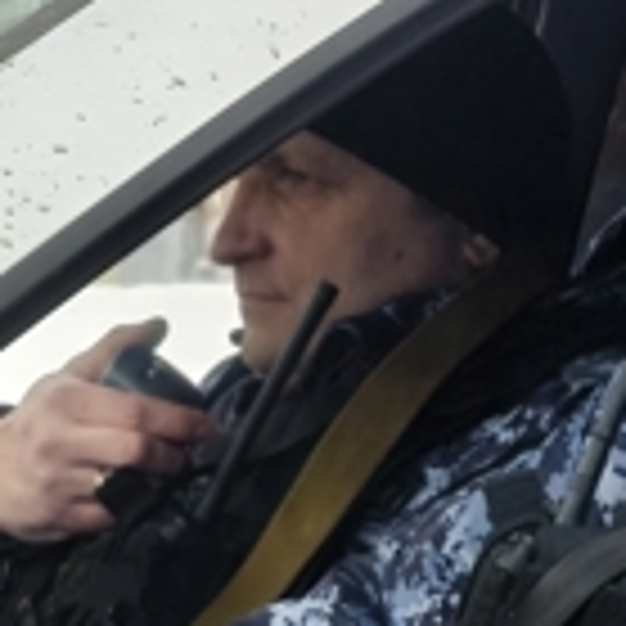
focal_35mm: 215
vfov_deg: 8.1
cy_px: 468
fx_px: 4399
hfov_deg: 8.1
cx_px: 536
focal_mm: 7.1
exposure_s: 1/67.2
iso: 50
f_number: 4.5
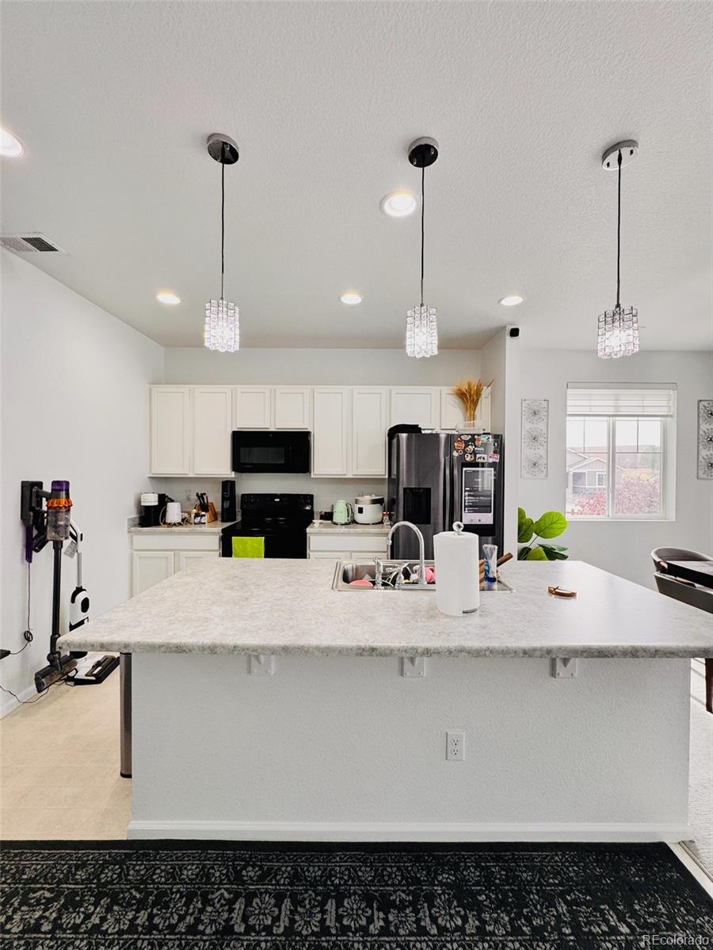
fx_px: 384
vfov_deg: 102.1
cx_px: 356
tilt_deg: -0.6
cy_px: 475
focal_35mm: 14
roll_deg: +0.0
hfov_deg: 85.7
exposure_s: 1/120
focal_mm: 2.22
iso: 160
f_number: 2.2
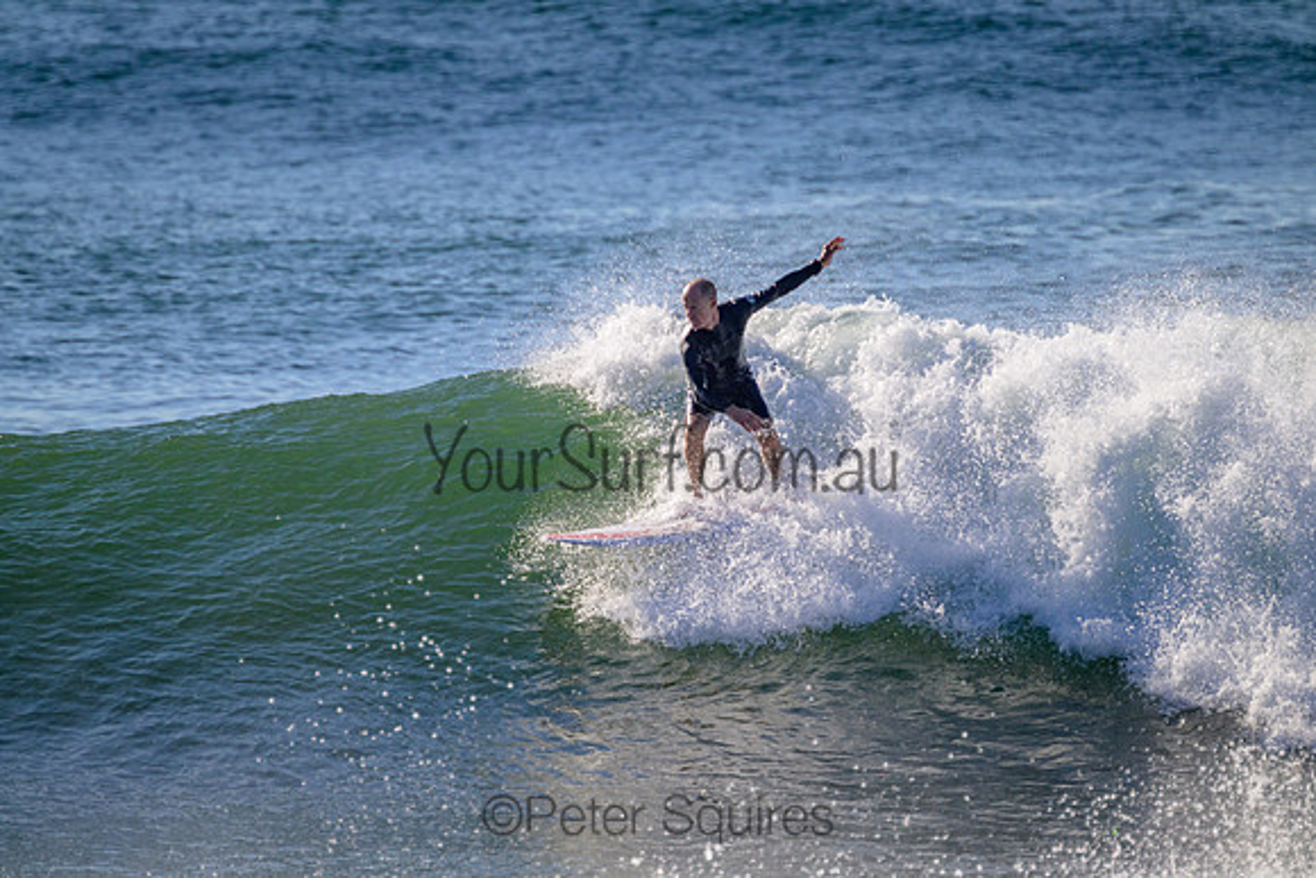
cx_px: 658
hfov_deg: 2.6
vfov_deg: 1.7
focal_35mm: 800
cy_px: 439
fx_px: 29250
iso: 720
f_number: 11
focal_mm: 800
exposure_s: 1/2000
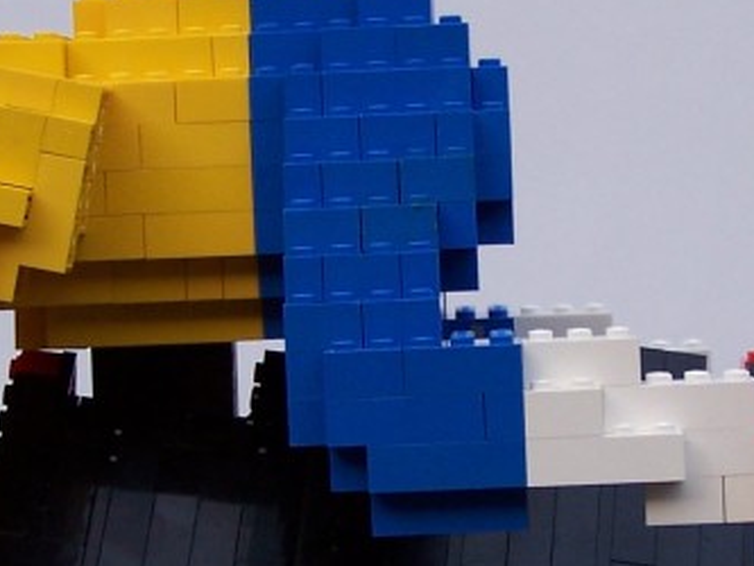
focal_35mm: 172
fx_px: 3748
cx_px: 557
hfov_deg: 11.5
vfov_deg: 8.6
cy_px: 444
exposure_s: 1/15
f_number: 3.1
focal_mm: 9.3
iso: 80
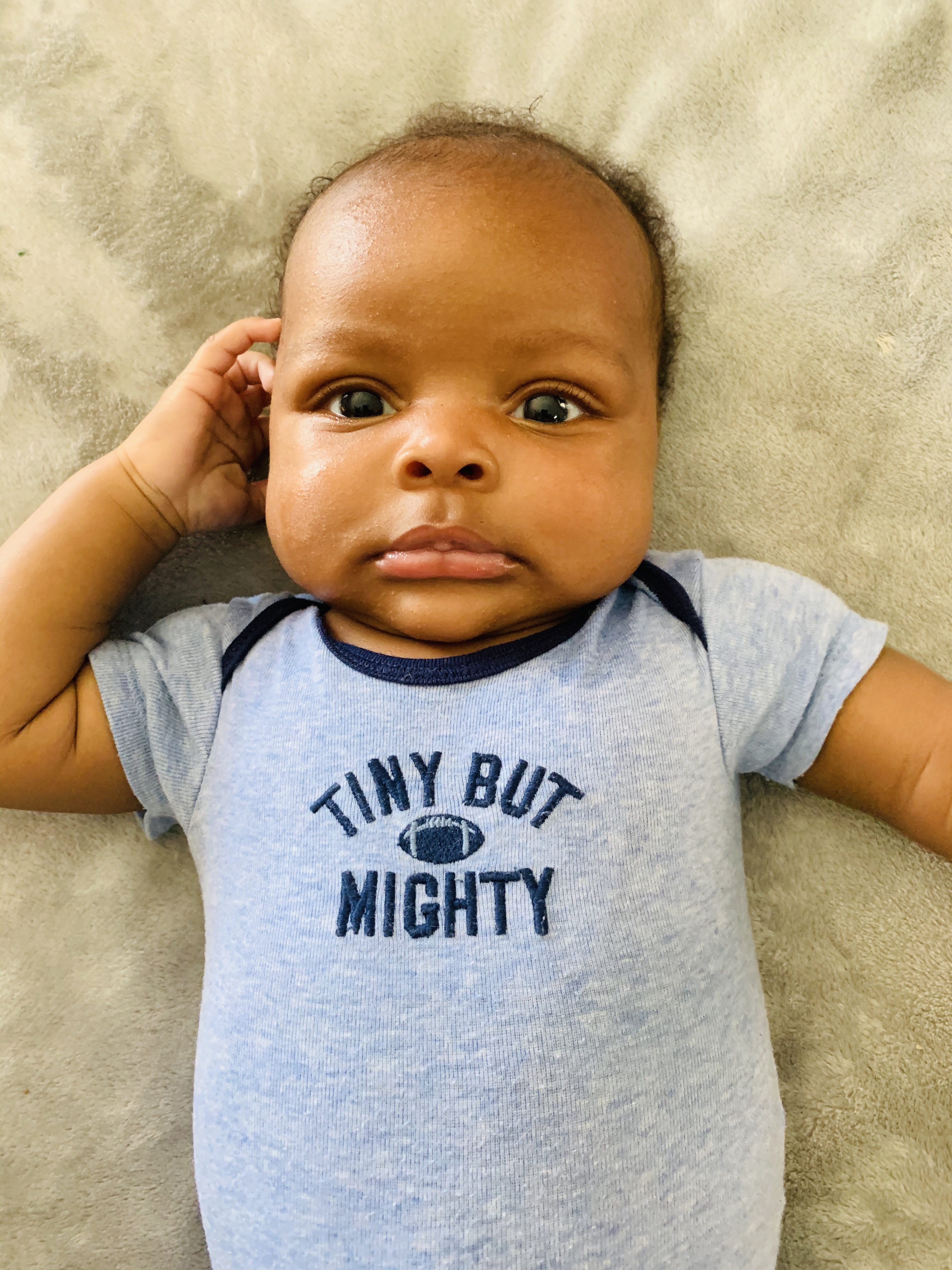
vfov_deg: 67.3
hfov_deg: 53.1
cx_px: 476
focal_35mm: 26
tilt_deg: -73.0
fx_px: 953
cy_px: 635
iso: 400
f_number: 1.8
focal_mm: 4.25
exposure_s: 1/49
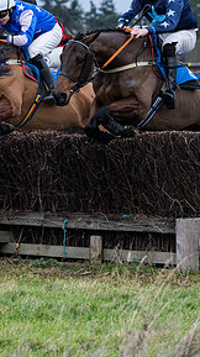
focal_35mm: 340
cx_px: -107
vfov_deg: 6.3
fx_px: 3214
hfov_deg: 3.5
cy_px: 85
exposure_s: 1/1600
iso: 400
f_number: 4.5
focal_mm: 135
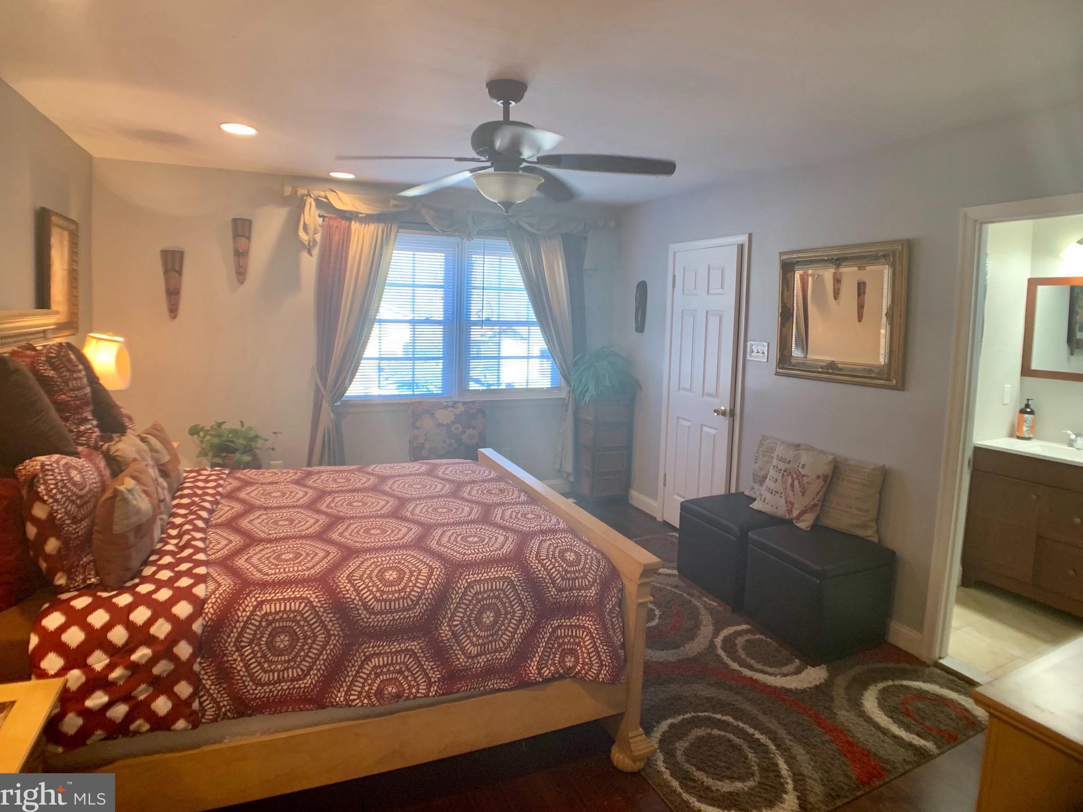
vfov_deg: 49.7
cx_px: 556
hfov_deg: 63.4
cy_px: 383
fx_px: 876
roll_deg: -1.8
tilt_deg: -3.5
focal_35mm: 28
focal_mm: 4.25
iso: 160
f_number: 1.8
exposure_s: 1/60
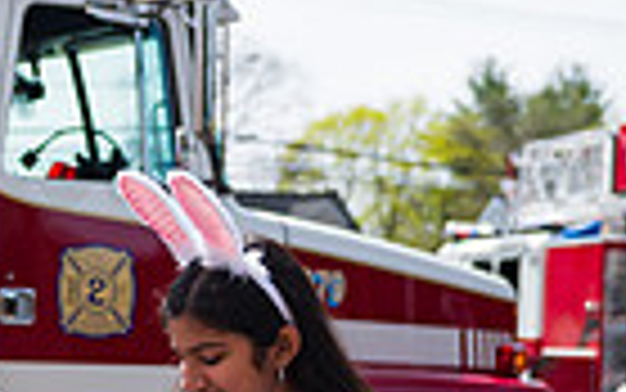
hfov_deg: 14.0
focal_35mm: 144
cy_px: 613
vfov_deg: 8.9
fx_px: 2458
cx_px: -158
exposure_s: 1/3200
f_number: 4
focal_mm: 34
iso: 200
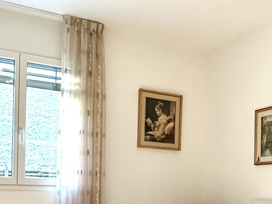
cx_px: 166
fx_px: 393
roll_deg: -0.4
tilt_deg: +0.3
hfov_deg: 38.0
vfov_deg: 27.9
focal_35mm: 50
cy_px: 188
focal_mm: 2.22
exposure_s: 1/100
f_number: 2.2
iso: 250
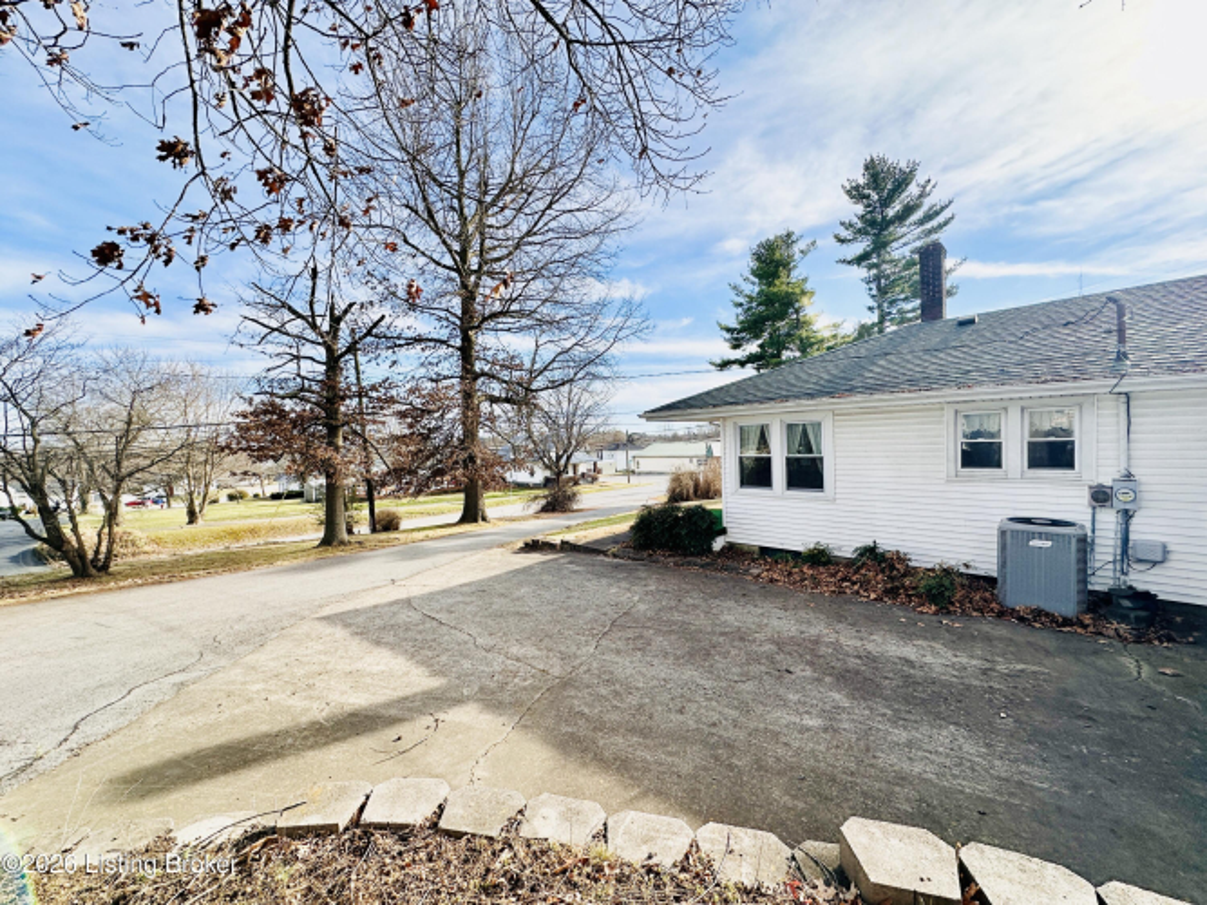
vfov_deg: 85.7
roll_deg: +1.4
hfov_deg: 102.1
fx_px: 488
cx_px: 604
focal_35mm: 14
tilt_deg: -2.3
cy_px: 452
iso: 50
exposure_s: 1/1335
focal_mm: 2.22
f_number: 2.2
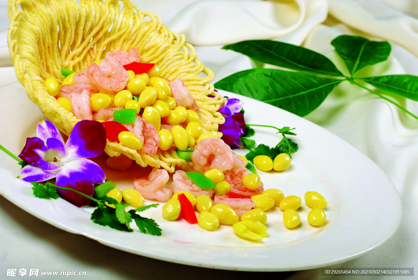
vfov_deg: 18.2
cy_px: 140
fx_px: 872
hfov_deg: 27.0
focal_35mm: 75
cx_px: 209
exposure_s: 1/160
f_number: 9
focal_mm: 50
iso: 100
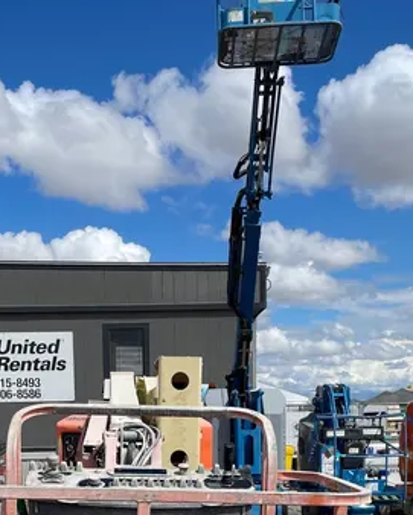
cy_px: 504
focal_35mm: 55
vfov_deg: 31.8
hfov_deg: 27.5
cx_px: 154
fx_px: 839
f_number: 1.6
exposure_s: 1/5556
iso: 32
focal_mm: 4.2
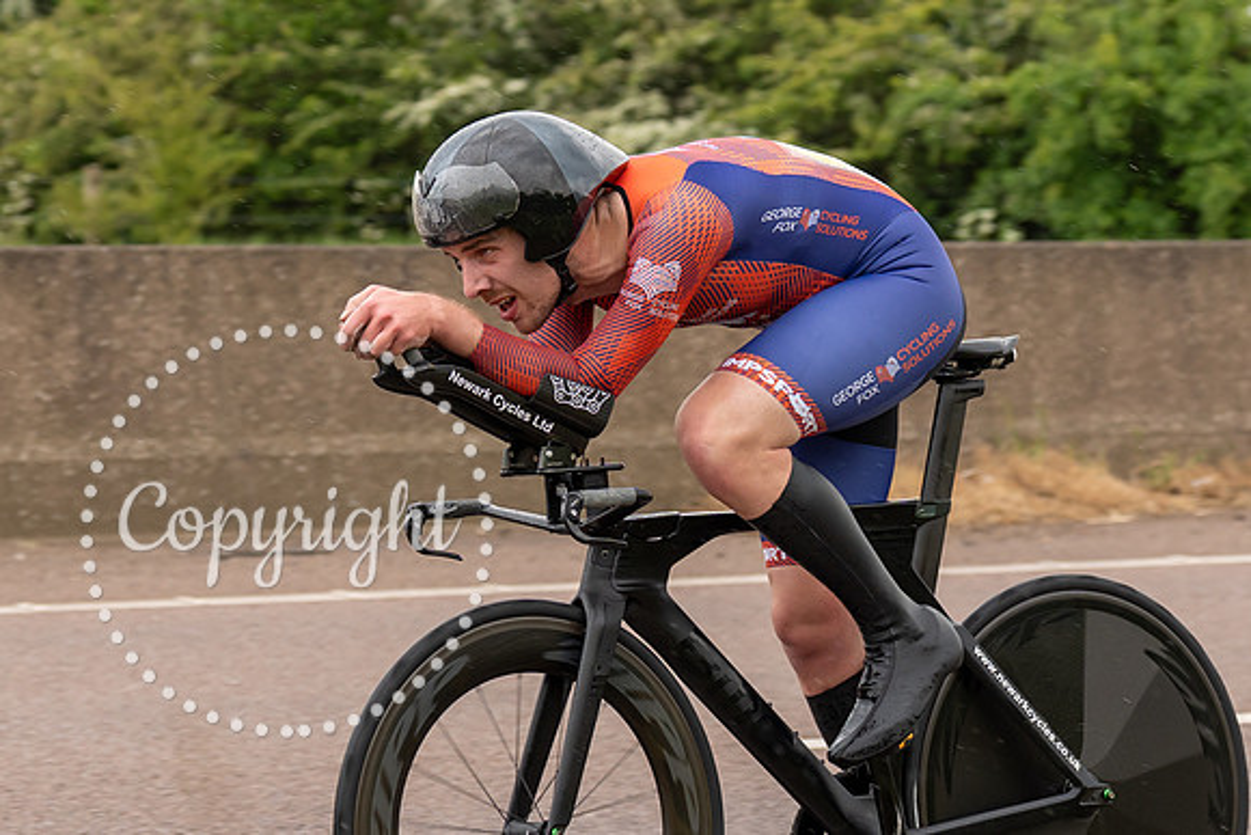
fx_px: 5868
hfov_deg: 12.2
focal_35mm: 169
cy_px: 298
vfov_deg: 8.1
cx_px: 527
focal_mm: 70
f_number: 3.5
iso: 400
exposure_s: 1/1000
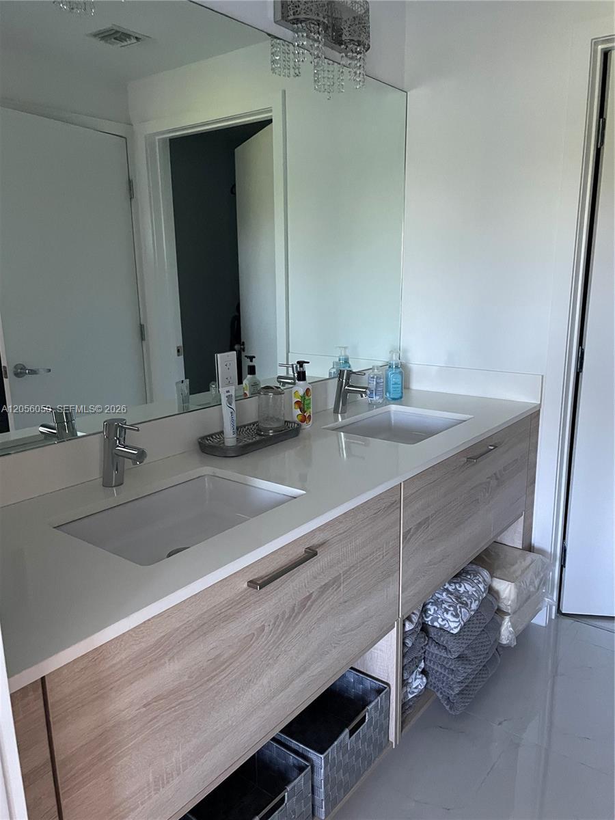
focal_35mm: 26
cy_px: 410
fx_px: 616
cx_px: 308
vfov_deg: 67.3
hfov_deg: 53.1
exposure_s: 1/40
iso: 500
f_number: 1.6
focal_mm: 4.2
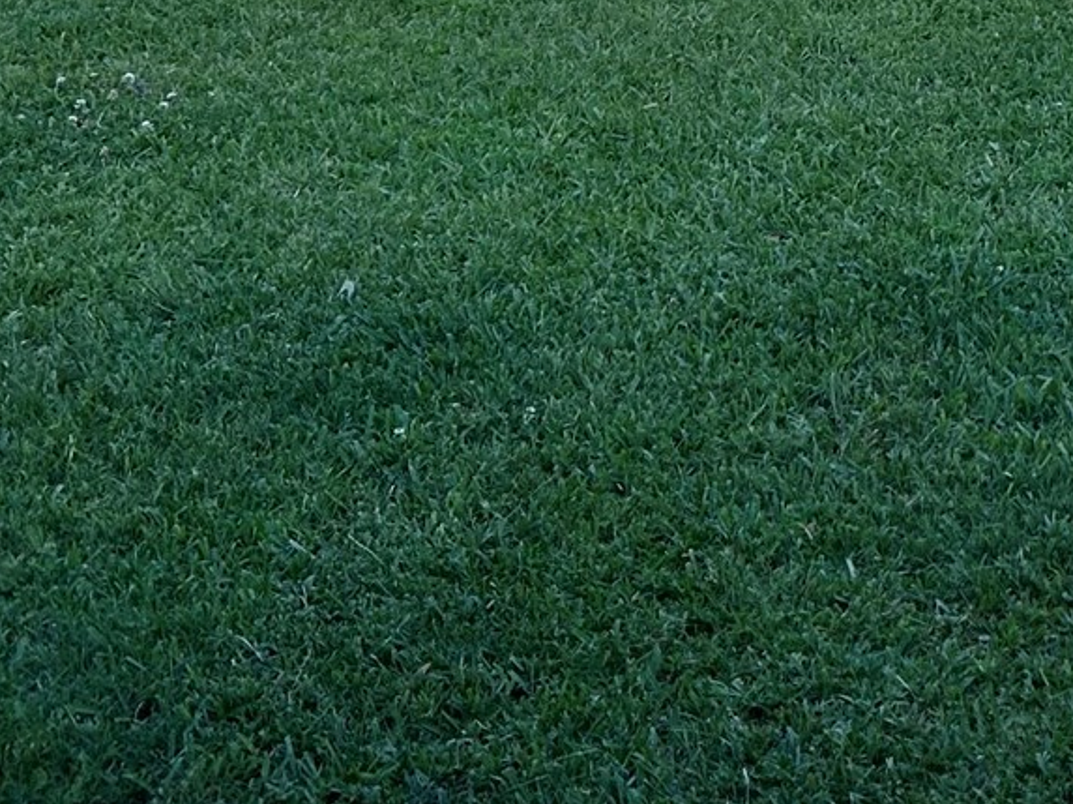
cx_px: 1421
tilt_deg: -3.4
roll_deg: -1.2
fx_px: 2881
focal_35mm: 93
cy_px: -452
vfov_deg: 14.6
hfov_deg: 19.4
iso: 50
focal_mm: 5.7
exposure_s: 1/1597
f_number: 1.5
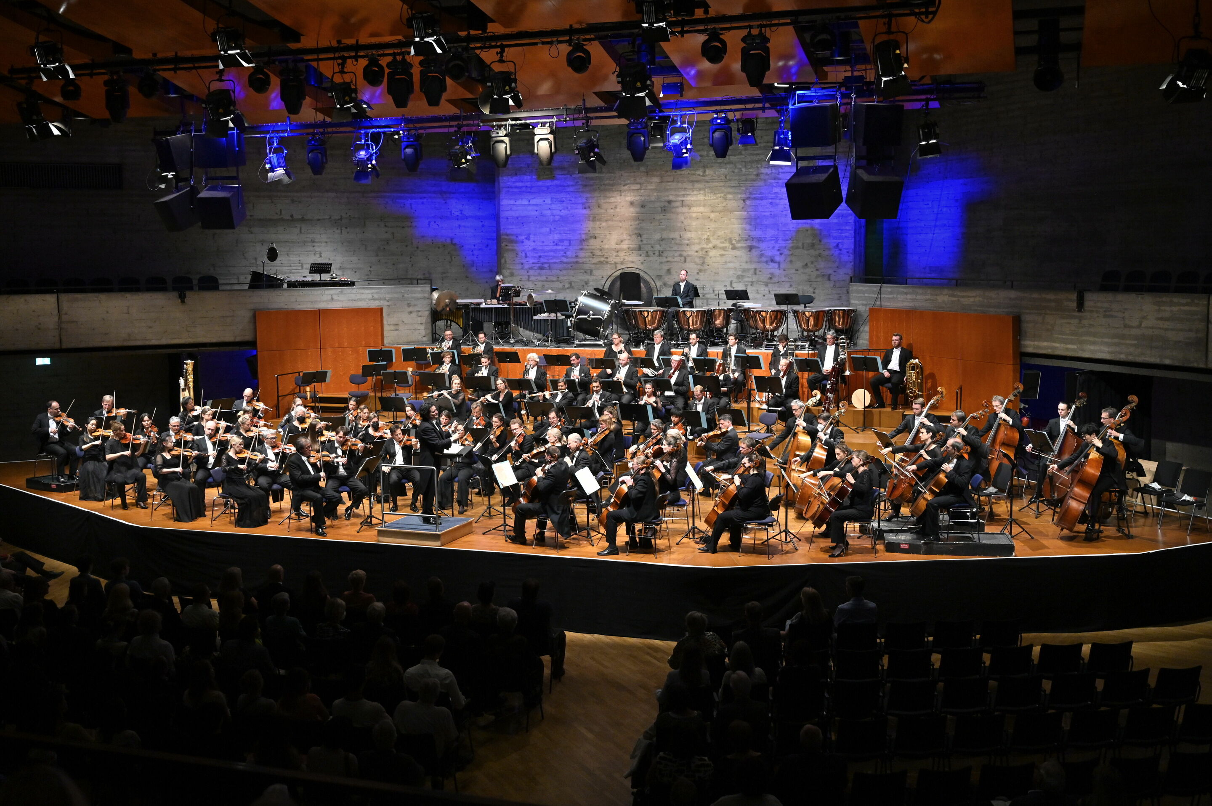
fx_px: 1245
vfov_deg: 35.9
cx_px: 606
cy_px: 403
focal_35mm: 37
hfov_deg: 51.9
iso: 3200
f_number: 4.5
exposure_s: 1/200
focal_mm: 37
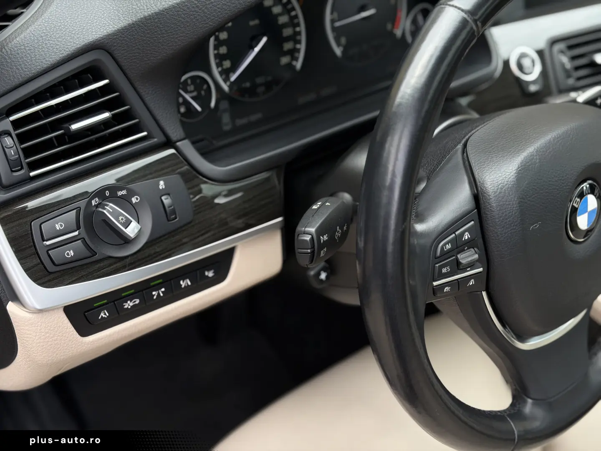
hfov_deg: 39.7
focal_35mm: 48
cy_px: 226
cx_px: 300
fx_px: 833
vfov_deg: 30.3
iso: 80
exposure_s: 1/469
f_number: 1.78
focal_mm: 6.76
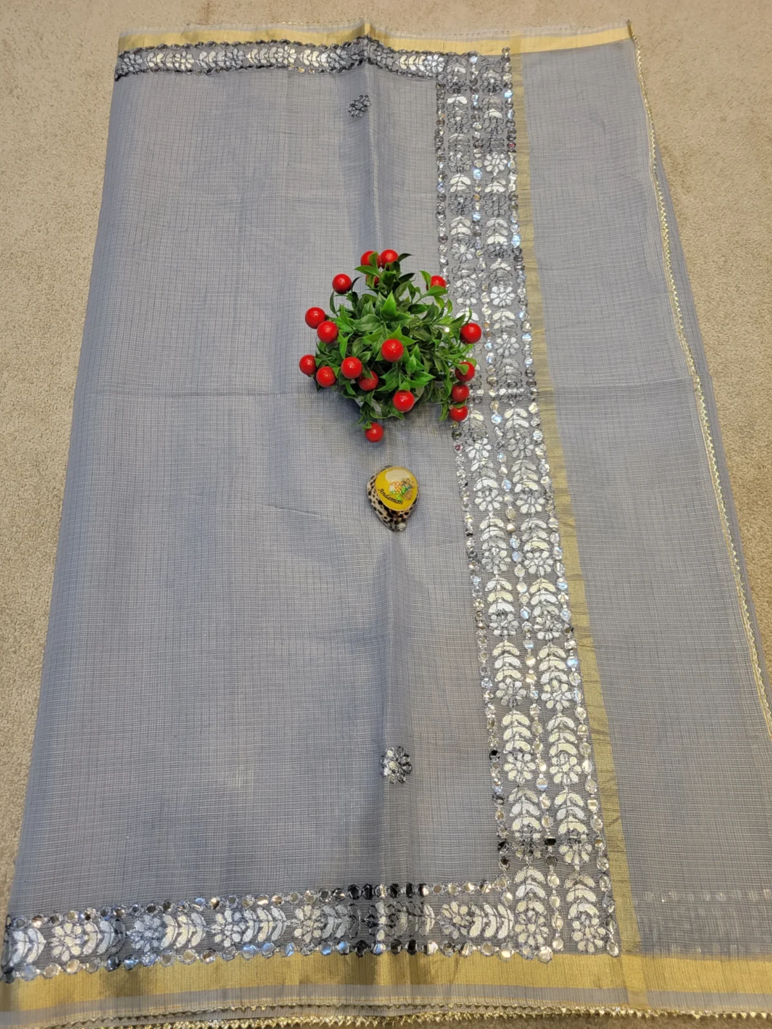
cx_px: 386
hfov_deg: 53.1
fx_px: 773
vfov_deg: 67.3
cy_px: 514
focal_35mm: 26
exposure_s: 1/320
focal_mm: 5.4
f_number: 1.8
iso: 40
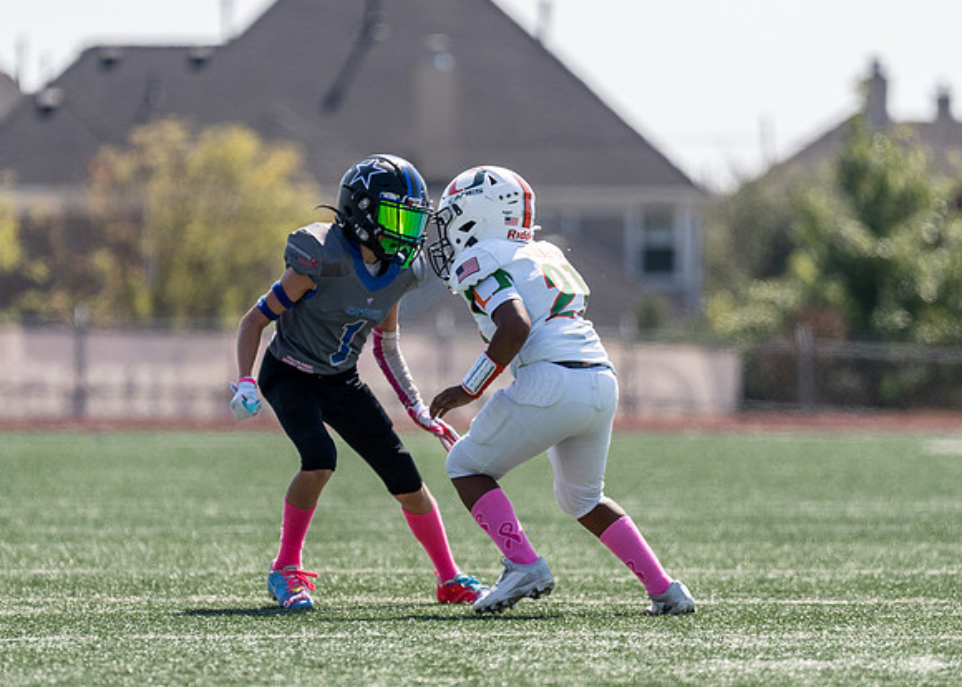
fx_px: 10960
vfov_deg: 3.6
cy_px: 387
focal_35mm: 401
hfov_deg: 5.0
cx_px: 474
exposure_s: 1/1600
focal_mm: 200
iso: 100
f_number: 2.8
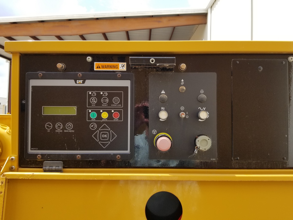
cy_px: 110
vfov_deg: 53.1
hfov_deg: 67.3
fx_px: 220
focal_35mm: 26
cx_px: 146
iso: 50
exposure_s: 1/1192
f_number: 1.7
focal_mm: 4.25
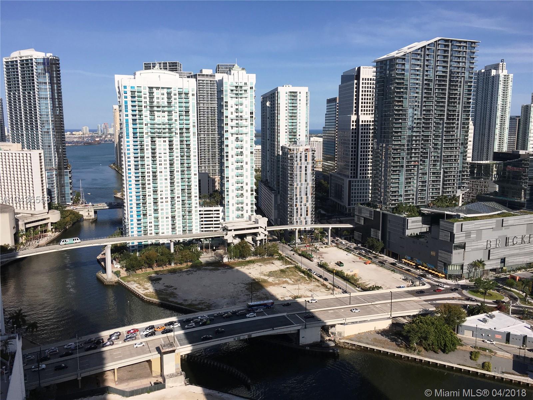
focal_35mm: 29
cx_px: 266
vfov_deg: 48.2
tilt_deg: -8.5
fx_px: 447
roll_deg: +0.7
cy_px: 200
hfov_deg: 61.7
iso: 25
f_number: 2.2
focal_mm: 4.15
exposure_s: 1/3497
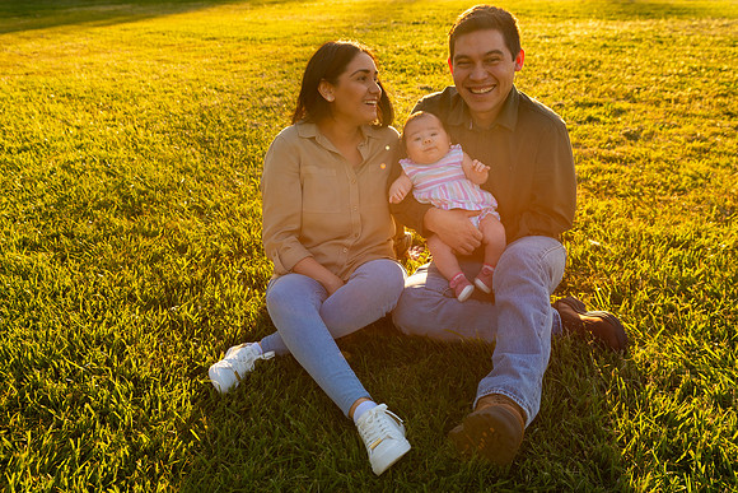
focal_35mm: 36
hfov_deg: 53.1
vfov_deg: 36.9
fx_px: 738
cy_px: 246
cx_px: 369
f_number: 5.6
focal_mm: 36
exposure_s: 1/320
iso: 64
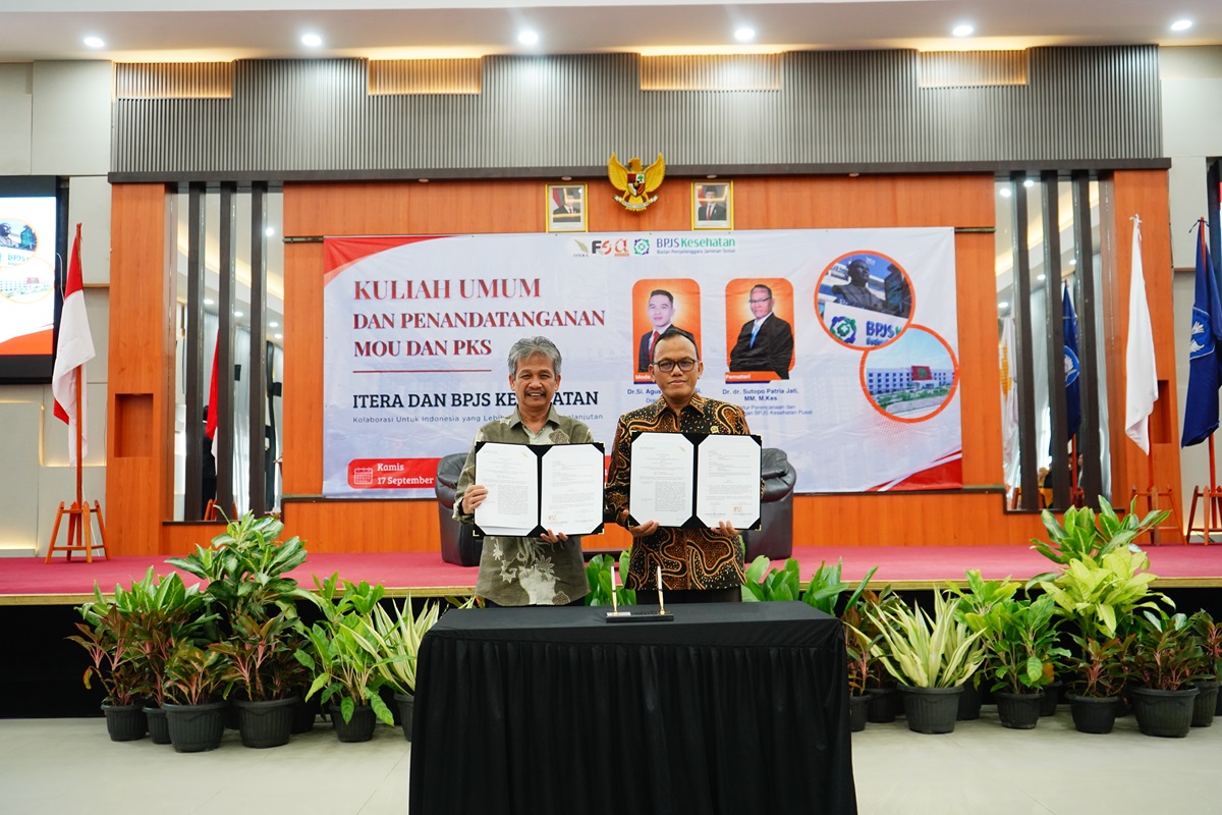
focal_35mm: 33
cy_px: 408
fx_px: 1120
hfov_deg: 57.2
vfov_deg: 40.0
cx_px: 611
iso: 2000
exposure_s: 1/100
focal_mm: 33
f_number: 4.5
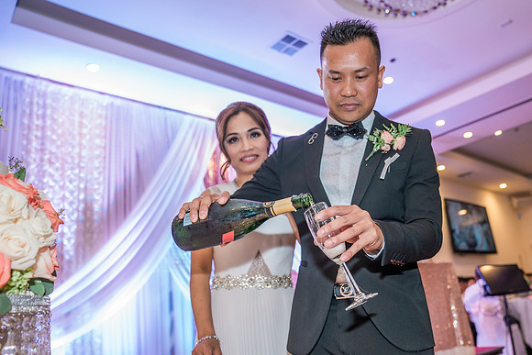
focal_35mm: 28
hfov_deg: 64.2
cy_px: 199
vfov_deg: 45.7
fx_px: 420
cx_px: 315
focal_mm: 24
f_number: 2.8
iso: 1000
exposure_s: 1/125
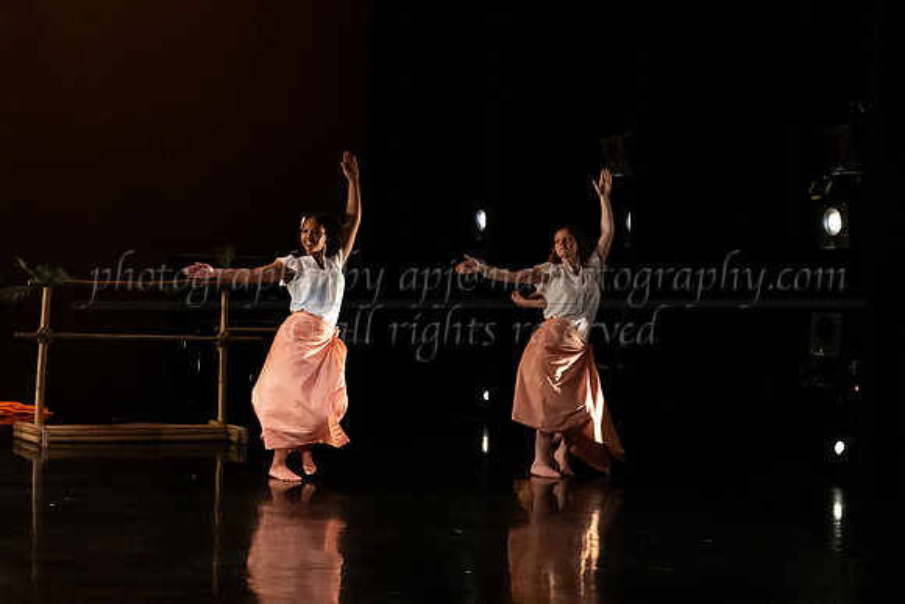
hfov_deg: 23.7
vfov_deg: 16.0
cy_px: 302
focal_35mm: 86
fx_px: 2153
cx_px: 319
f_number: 4
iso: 4000
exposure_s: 1/400
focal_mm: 59
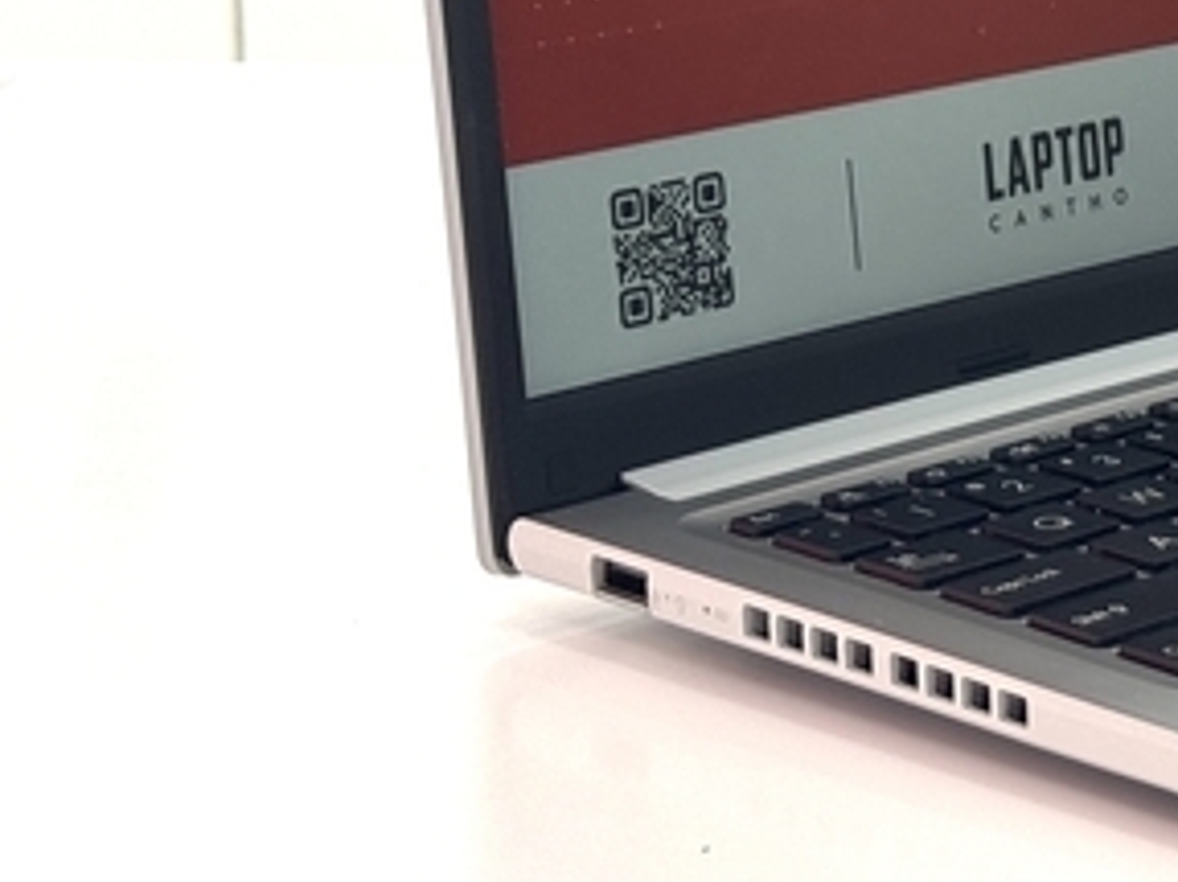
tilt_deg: -7.8
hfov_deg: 14.1
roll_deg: +0.5
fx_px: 4558
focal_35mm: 134
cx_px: 1601
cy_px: -193
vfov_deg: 10.9
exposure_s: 1/121
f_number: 1.78
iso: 64
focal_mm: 6.76
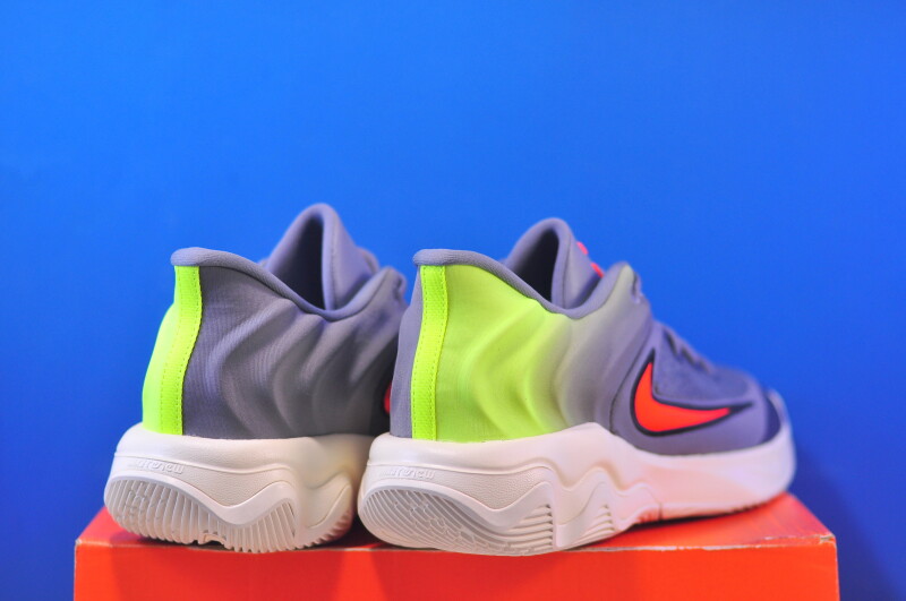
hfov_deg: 27.0
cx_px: 453
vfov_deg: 18.1
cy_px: 300
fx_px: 1885
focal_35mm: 75
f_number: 2.2
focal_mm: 50
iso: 250
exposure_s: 1/320
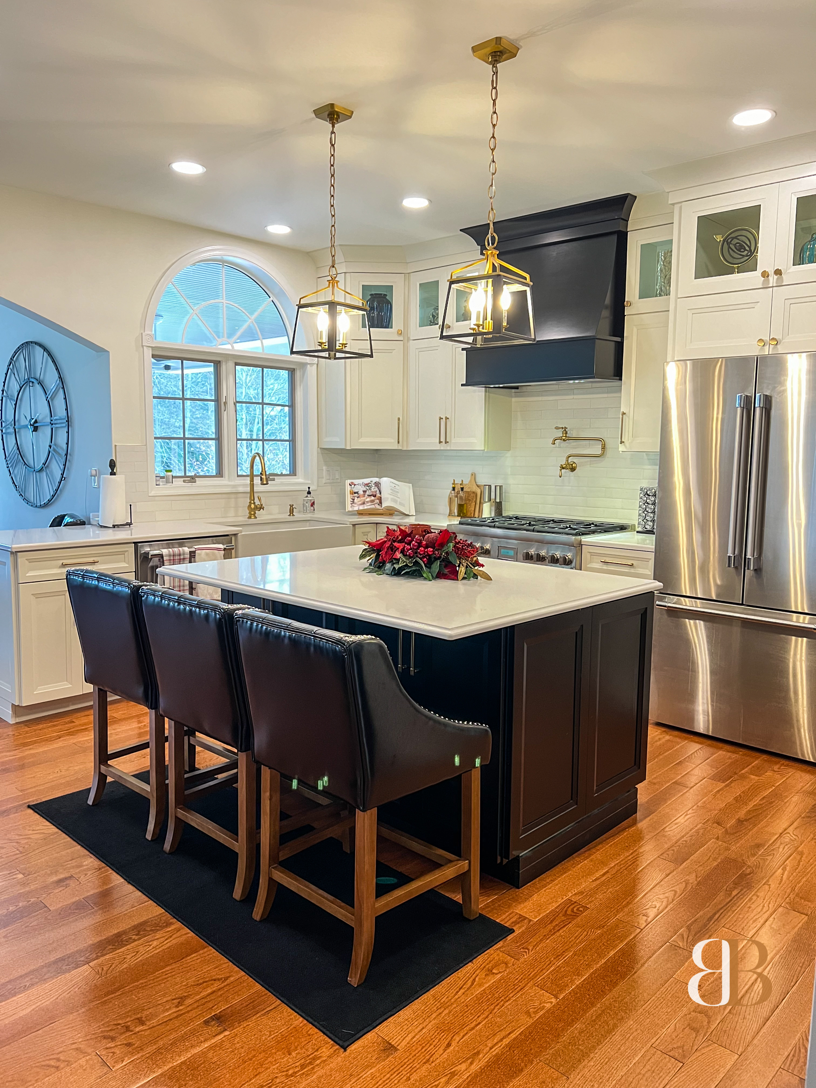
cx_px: 408
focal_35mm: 26
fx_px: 817
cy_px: 544
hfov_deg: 53.1
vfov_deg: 67.3
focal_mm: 5.7
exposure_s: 1/30
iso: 500
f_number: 1.5
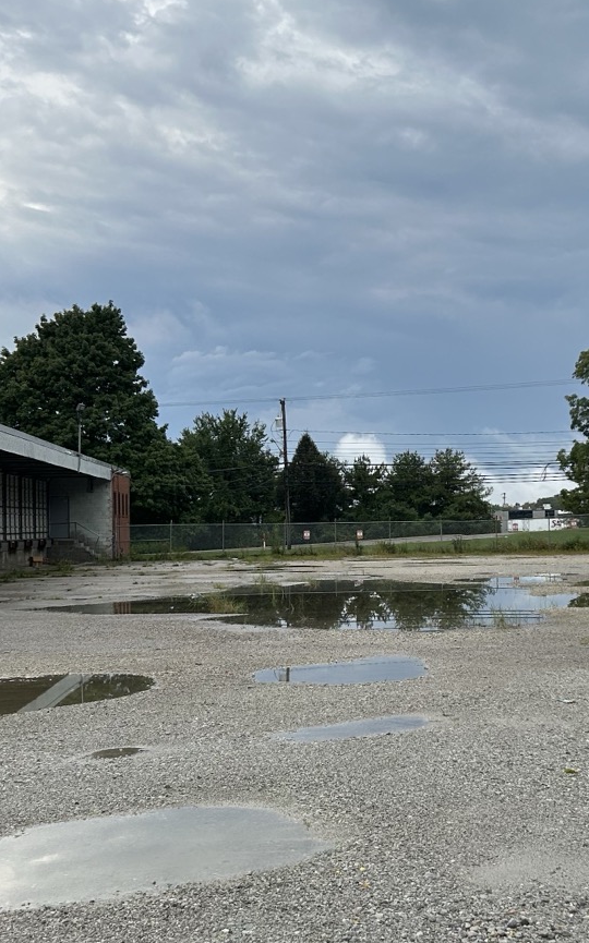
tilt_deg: +1.1
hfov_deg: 25.0
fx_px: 1311
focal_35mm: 51
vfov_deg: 39.5
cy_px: 518
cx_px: 443
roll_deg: +0.4
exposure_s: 1/4444
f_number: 1.5
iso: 50
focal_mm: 5.7
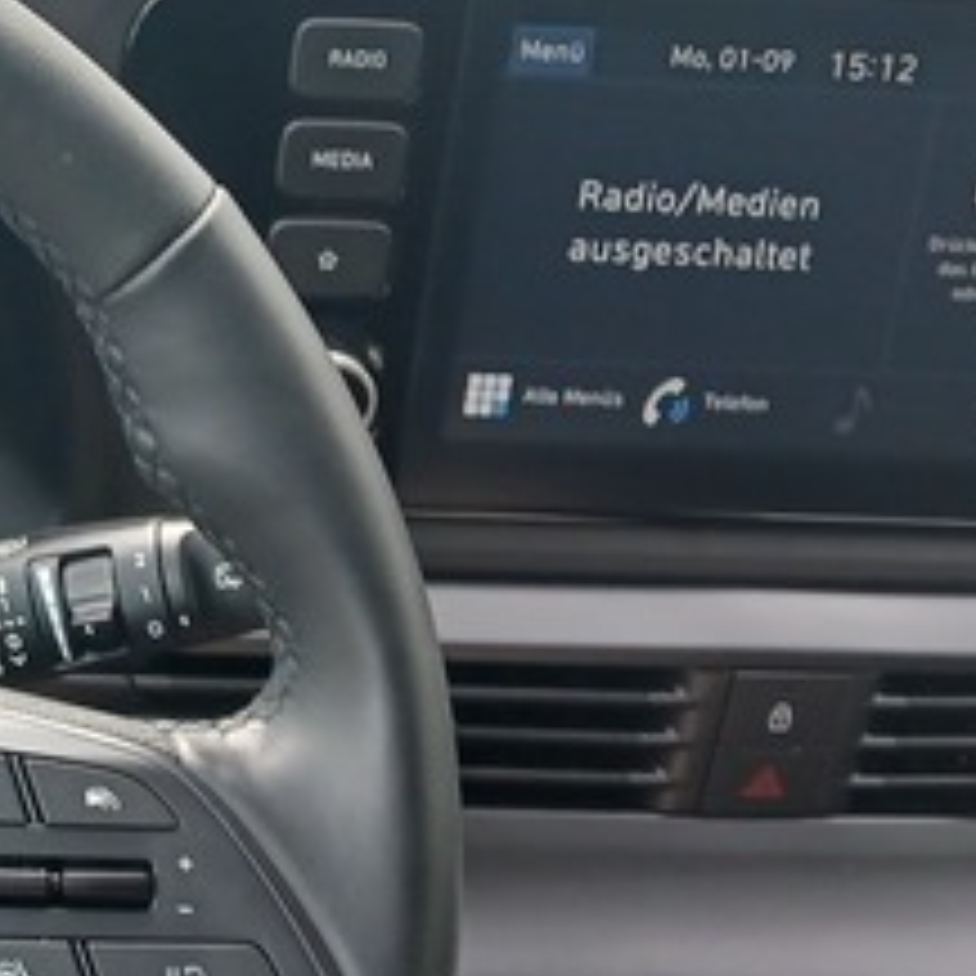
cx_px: -292
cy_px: 697
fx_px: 2807
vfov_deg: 19.6
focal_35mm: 88
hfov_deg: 18.4
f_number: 1.8
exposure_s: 1/50
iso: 40
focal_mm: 4
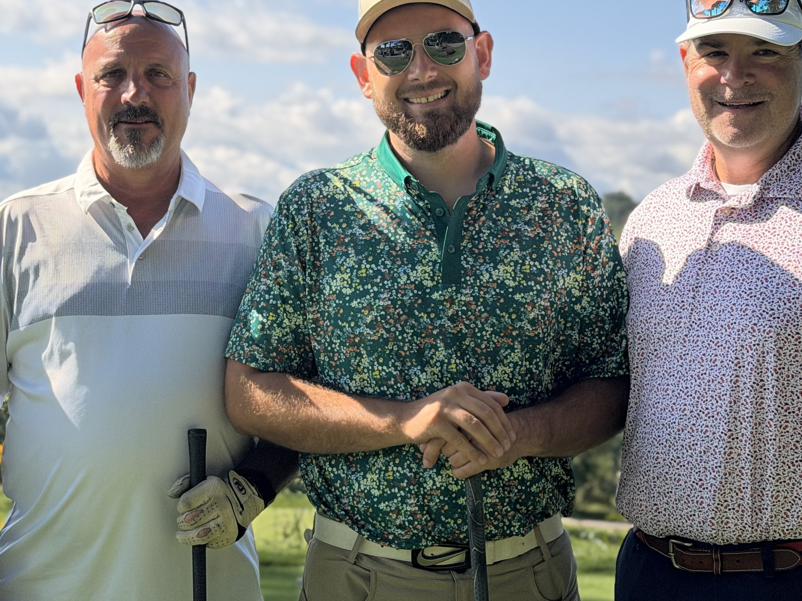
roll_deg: -1.5
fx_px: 1923
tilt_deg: +1.5
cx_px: 282
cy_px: 227
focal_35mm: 83
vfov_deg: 17.8
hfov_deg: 23.5
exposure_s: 1/5587
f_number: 1.78
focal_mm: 6.76
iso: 80
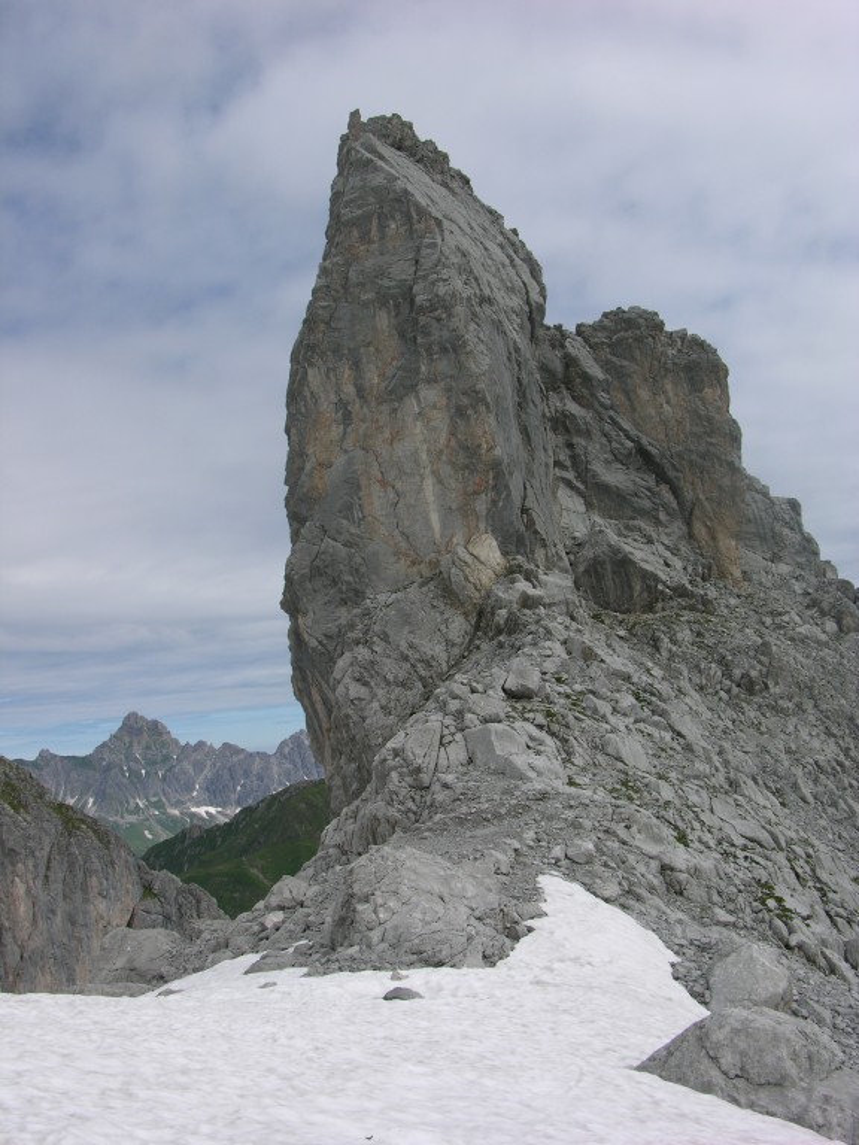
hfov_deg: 40.7
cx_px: 430
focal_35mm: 35
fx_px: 1158
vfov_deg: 52.6
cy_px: 572
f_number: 6.3
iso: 50
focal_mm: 8.9
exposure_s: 1/308
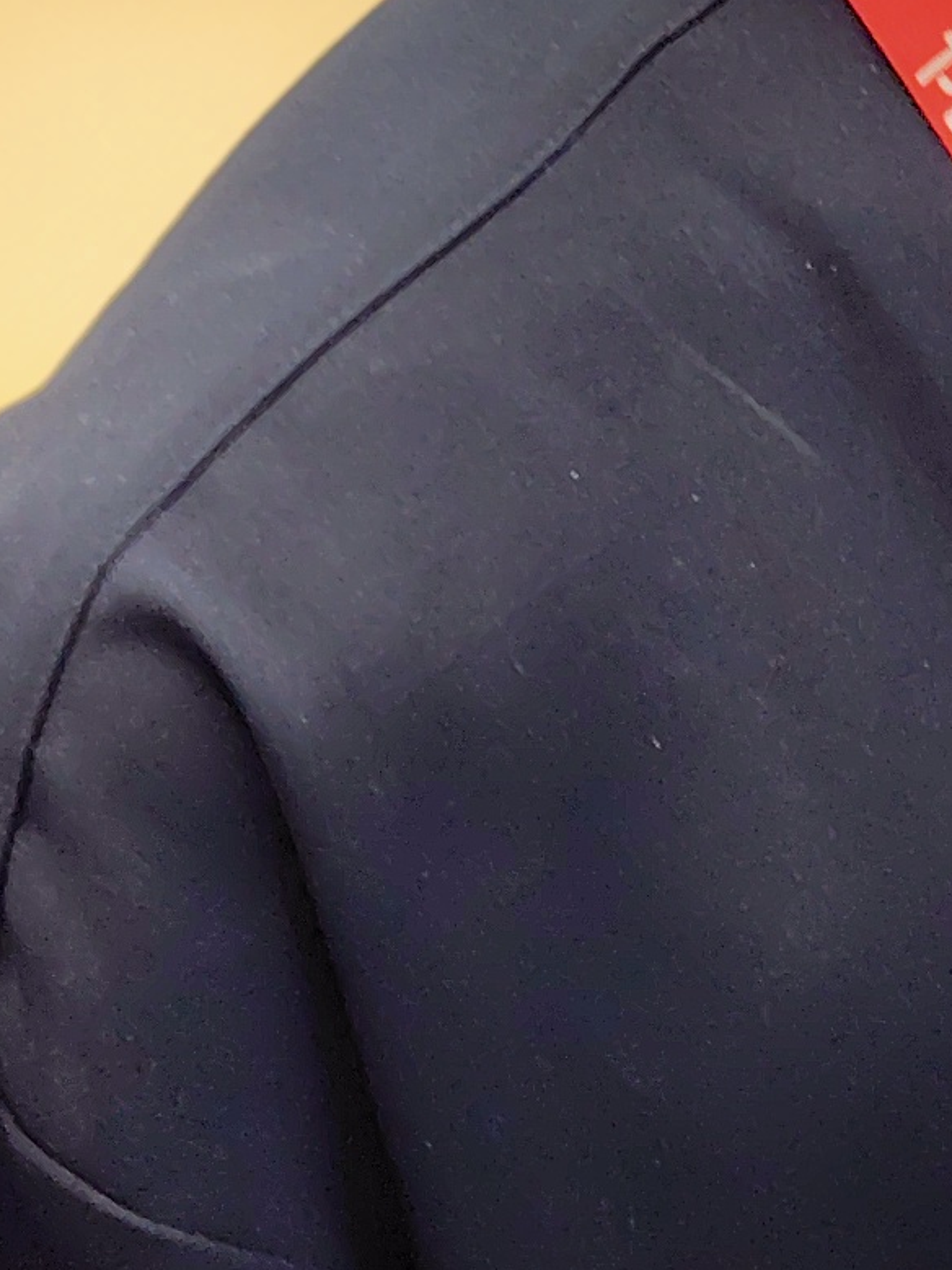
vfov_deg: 15.9
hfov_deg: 11.6
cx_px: 1558
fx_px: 4438
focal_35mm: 121
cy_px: -54
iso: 235
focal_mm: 5.6
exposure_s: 1/60
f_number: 1.9
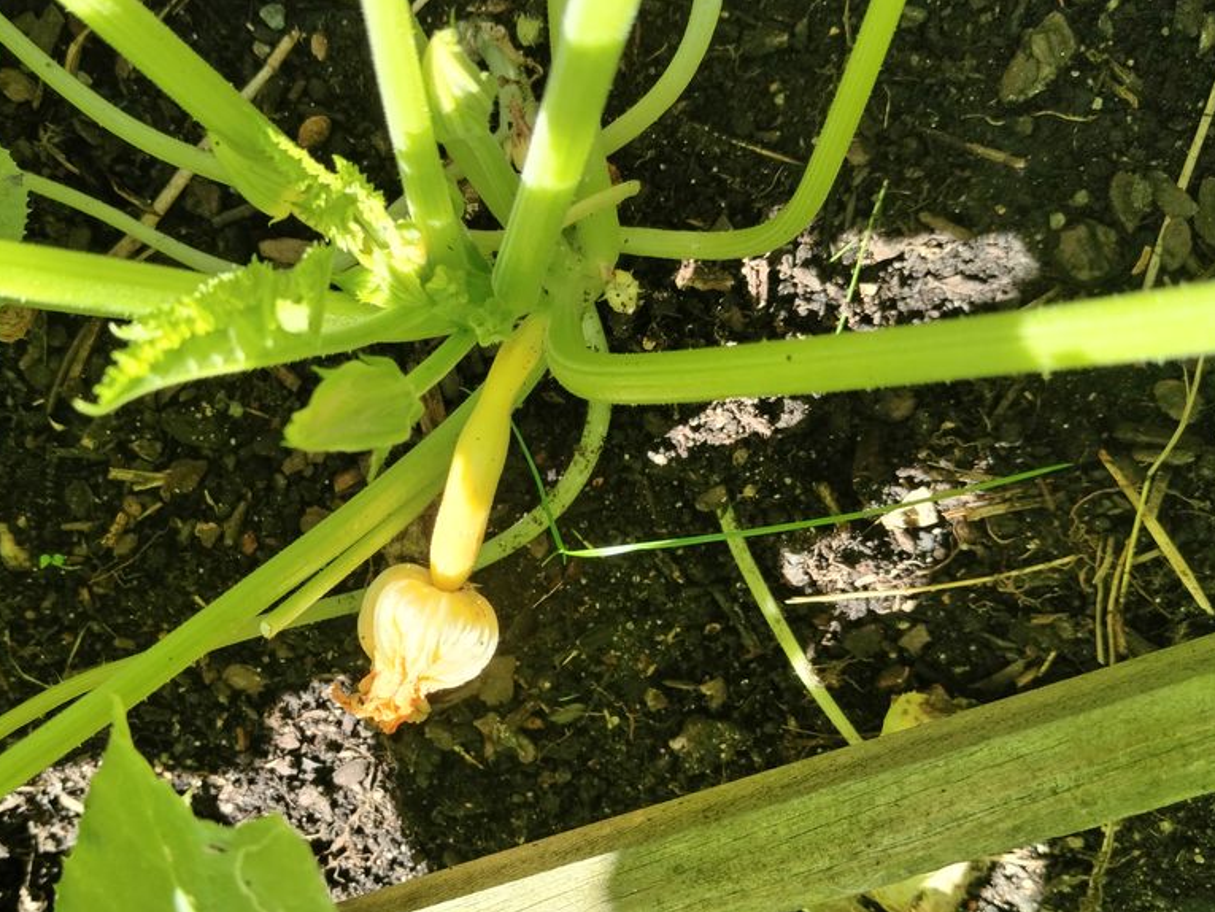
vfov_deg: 41.6
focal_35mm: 34
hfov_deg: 53.5
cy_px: 542
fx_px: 1194
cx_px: 478
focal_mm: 4.25
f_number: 1.8
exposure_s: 1/221
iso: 100
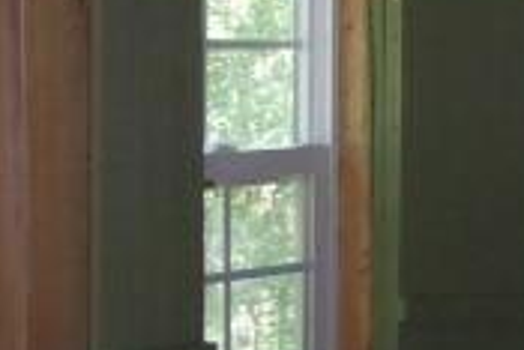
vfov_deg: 9.4
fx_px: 2127
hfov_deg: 13.7
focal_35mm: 146
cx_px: -57
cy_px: 293
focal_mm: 4.3
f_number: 3.5
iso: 200
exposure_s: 1/60
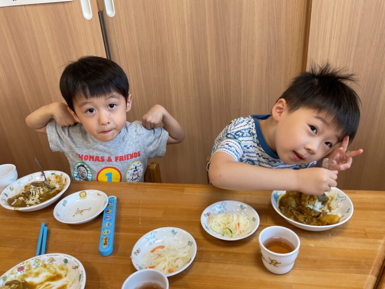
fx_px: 323
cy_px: 144
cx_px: 192
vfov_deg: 48.2
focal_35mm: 29
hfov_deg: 61.7
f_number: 1.8
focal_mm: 3
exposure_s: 1/120
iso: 40
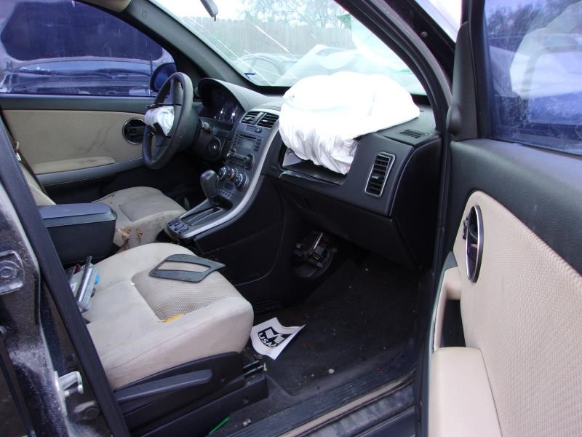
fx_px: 454
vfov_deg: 51.4
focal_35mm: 27
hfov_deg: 65.3
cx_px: 291
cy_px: 218
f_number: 3
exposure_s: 1/70
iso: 80
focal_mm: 4.9
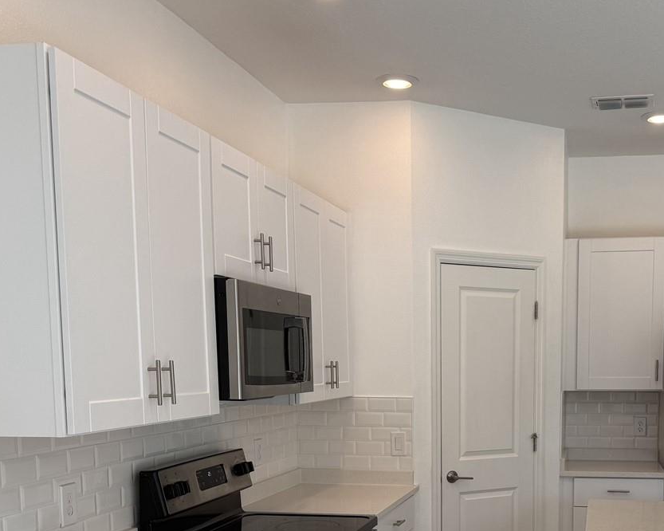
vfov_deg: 32.2
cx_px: 493
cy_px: 451
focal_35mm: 45
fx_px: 884
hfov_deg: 40.1
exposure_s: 1/401
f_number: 1.78
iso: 80
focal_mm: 6.76
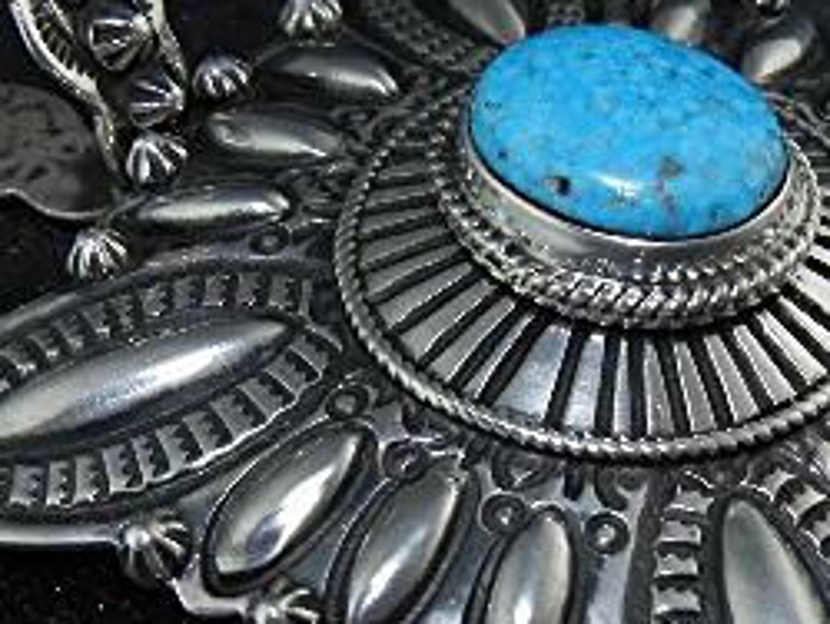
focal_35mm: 115
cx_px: 528
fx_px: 2760
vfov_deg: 12.9
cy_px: 392
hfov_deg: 17.1
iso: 357
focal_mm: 8.1
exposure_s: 1/30
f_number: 7.6
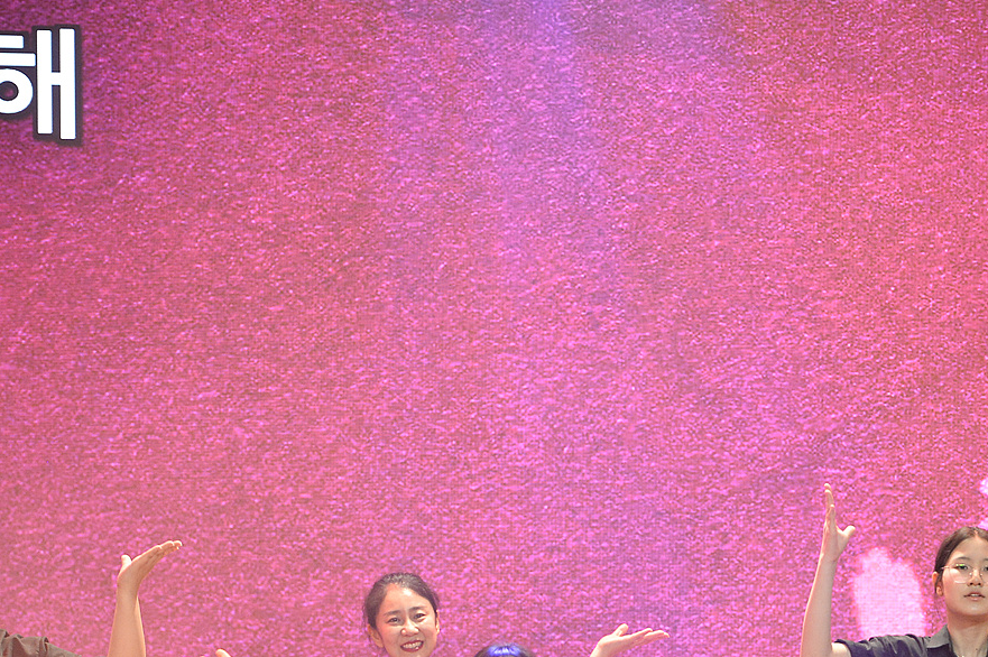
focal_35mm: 304
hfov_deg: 6.8
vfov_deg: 4.5
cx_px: 835
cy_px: 478
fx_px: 8337
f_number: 2.8
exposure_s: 1/200
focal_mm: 165
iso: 2500
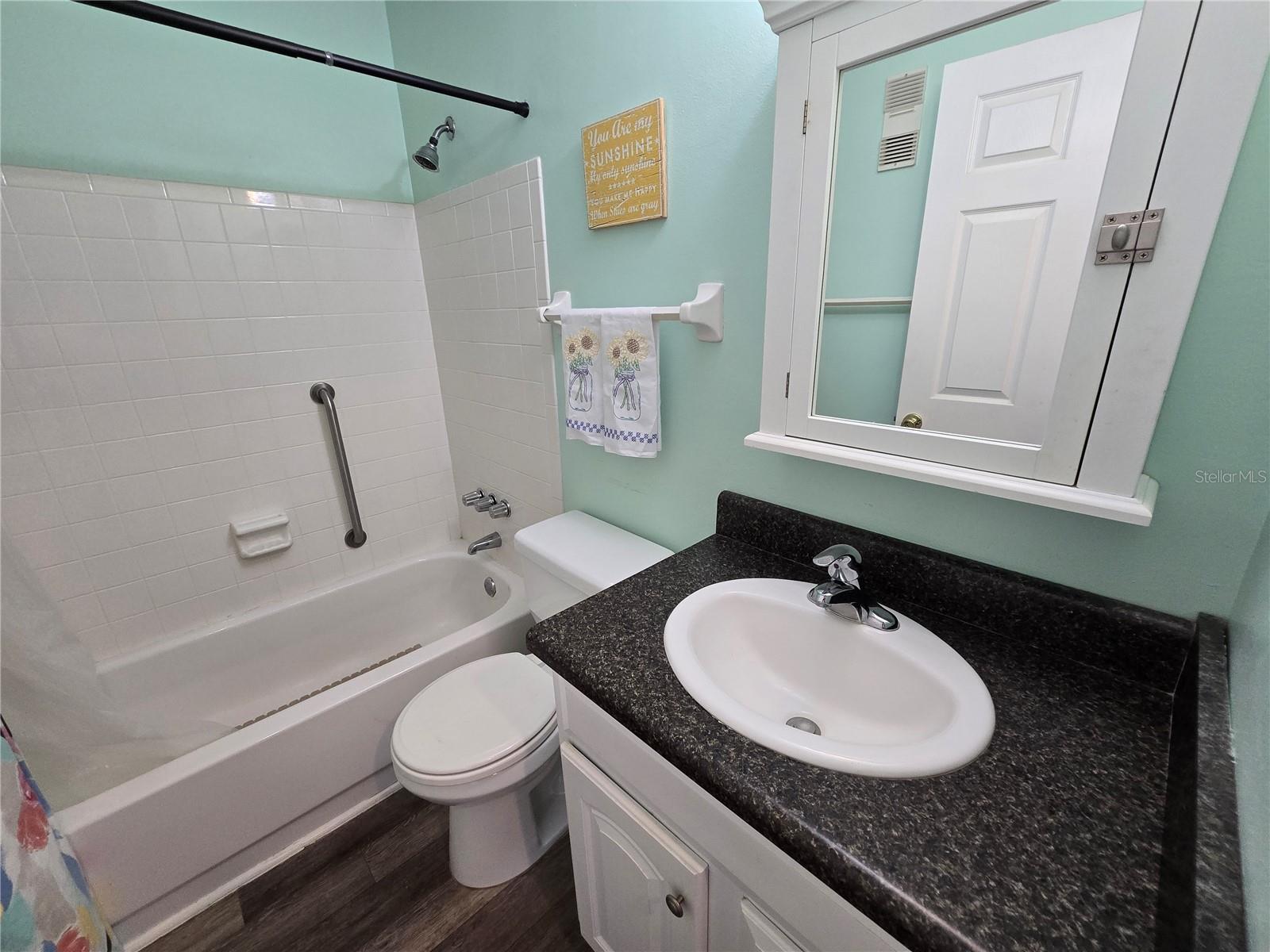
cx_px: 635
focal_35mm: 13
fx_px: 477
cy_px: 476
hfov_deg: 106.2
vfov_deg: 89.9
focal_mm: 2.2
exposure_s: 1/60
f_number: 2.2
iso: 250
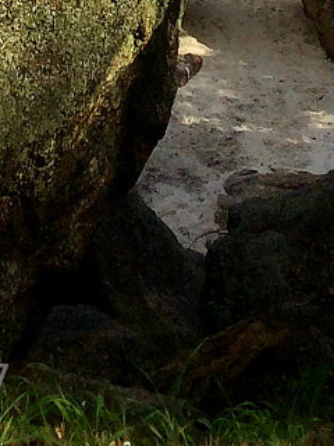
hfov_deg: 10.2
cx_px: 117
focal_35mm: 145
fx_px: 1865
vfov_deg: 11.3
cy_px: -626
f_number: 2.2
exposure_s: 1/1953
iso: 32
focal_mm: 4.15
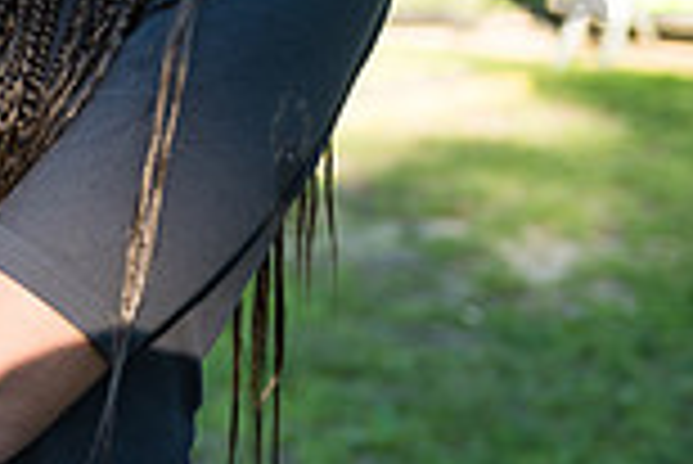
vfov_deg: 9.5
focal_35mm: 143
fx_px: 2755
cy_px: -56
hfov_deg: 13.6
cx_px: -292
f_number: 2.8
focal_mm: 38
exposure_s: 1/400
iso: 200
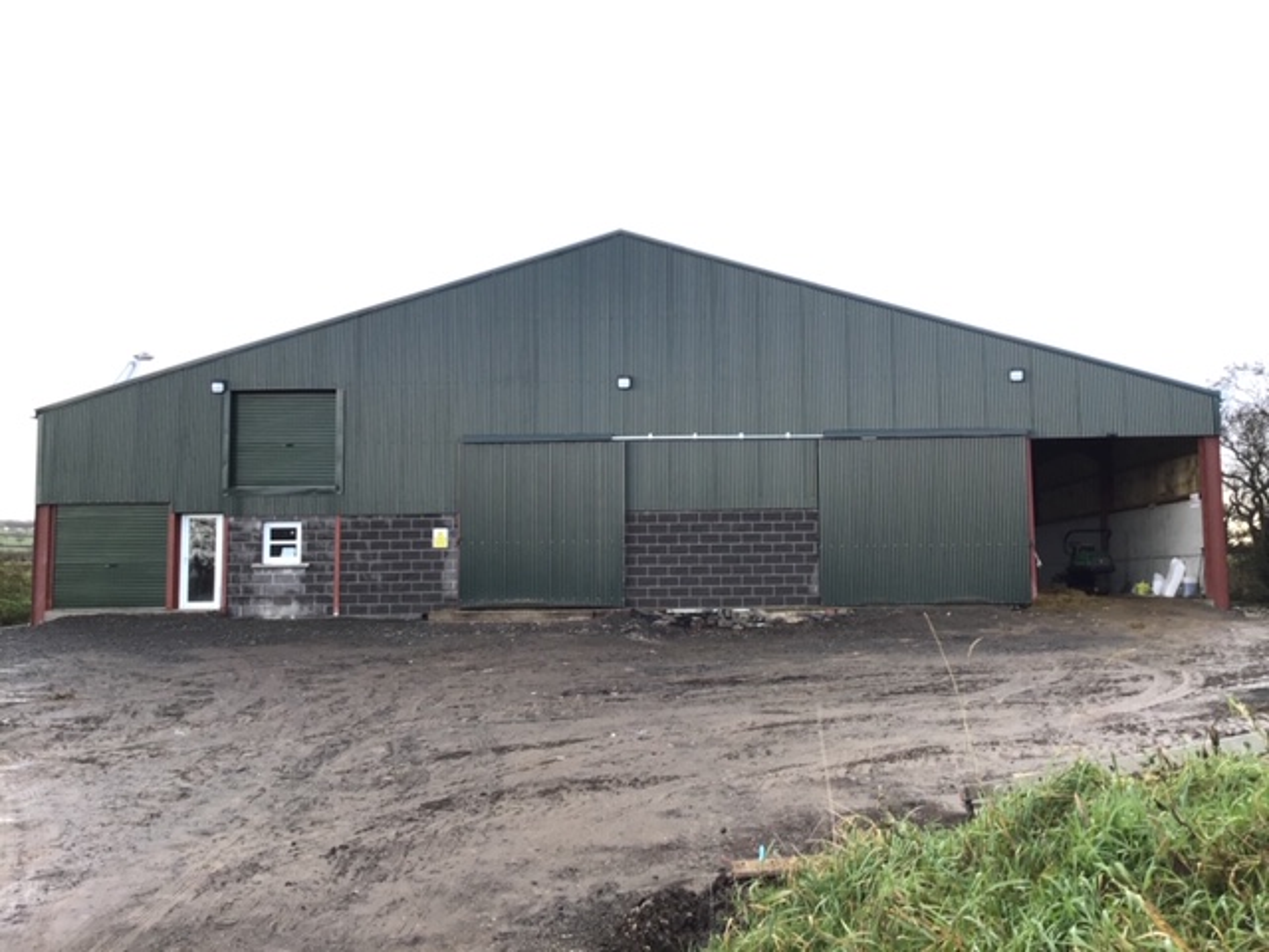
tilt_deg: +2.9
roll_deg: +0.7
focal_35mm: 31
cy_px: 476
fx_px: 1136
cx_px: 634
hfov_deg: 58.4
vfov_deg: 45.4
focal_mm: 3.3
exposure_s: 1/100
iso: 32
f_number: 2.4
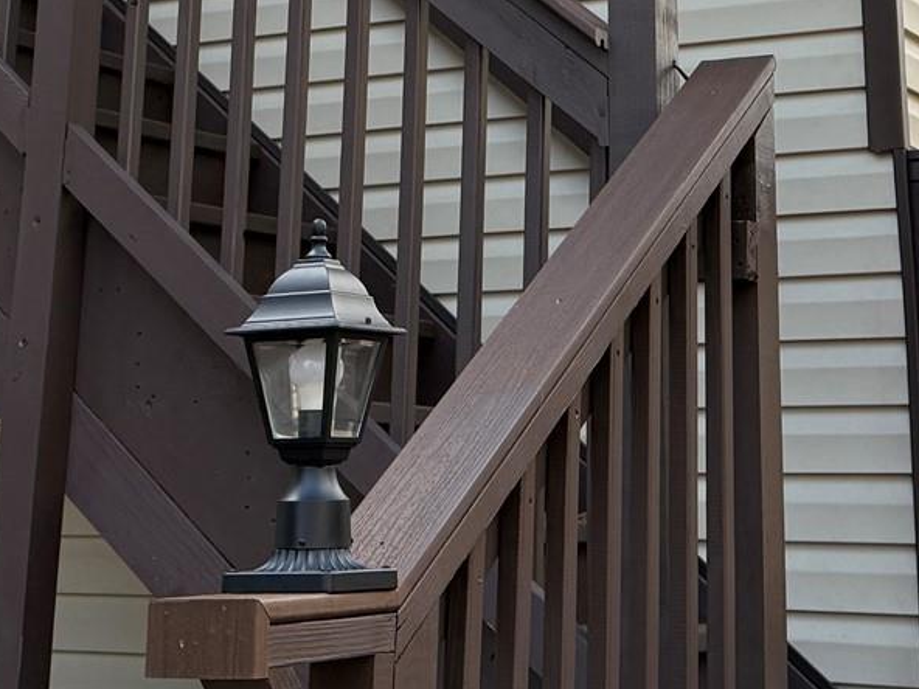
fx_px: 2204
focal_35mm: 83
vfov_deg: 16.7
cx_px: 525
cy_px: -227
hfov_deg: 23.5
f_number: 1.78
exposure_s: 1/955
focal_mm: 6.76
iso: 100
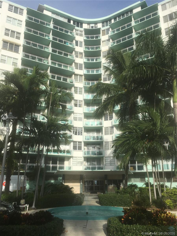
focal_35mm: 29
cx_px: 88
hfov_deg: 48.2
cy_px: 118
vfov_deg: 61.7
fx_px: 198
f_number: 2.2
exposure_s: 1/2024
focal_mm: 4.15
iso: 25
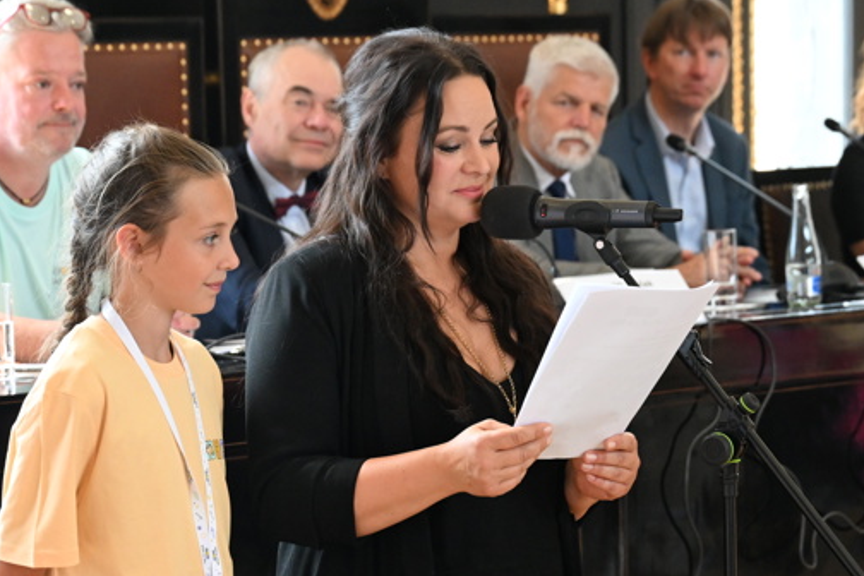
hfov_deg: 15.0
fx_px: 3288
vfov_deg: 10.0
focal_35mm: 137
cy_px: 343
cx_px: 420
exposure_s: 1/250
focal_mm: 67
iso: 3200
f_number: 4
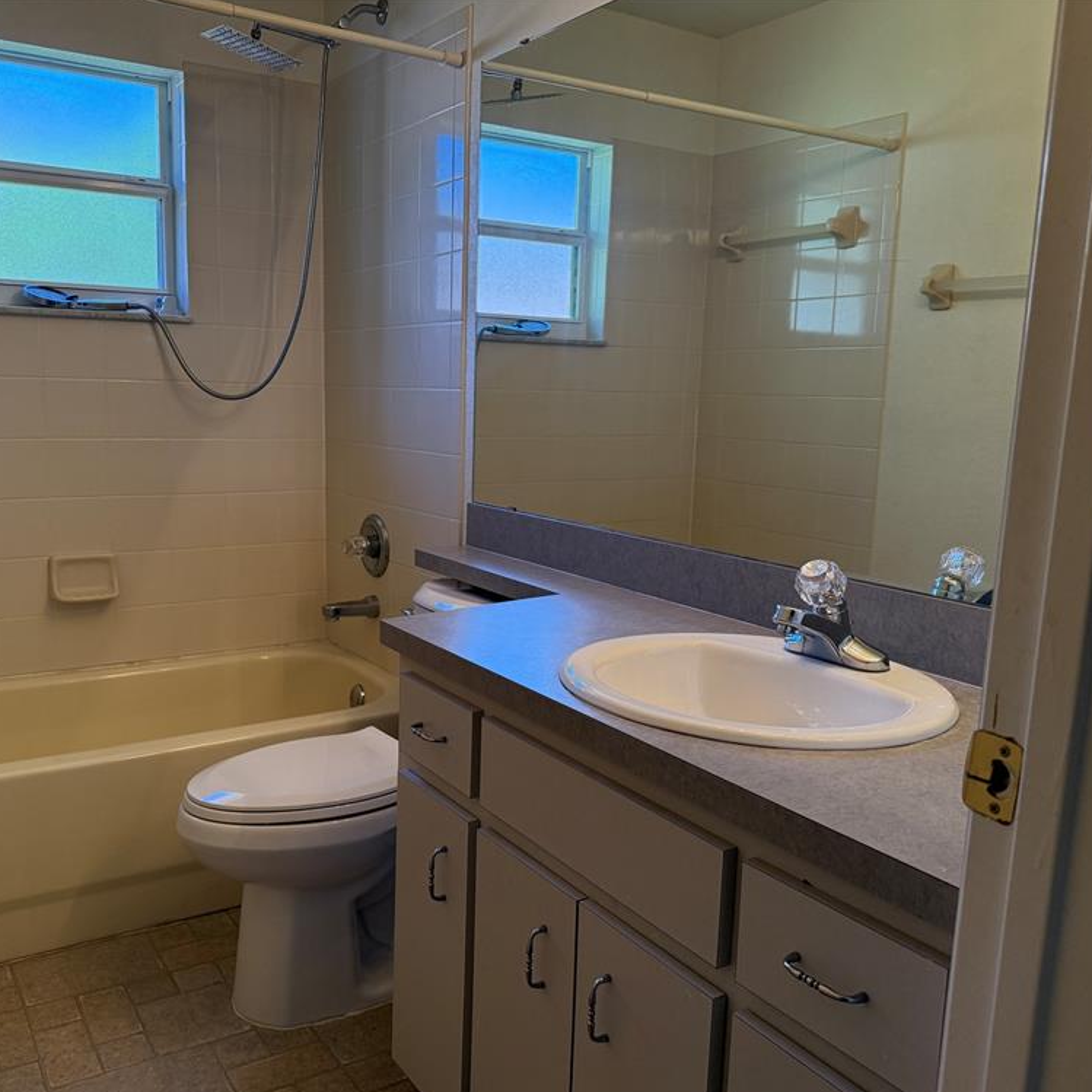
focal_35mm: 29
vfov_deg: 55.6
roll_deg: -1.5
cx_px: 481
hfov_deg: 55.5
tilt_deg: -9.1
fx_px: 1035
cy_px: 554
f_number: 1.78
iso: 200
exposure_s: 1/186
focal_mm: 6.76
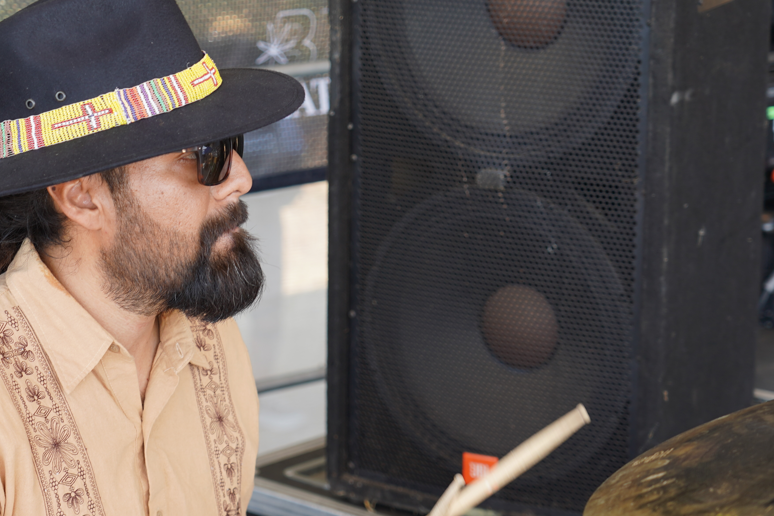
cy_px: 257
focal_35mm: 116
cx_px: 226
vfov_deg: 11.8
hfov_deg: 17.6
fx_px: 2494
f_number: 4.5
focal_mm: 68
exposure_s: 1/160
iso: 160
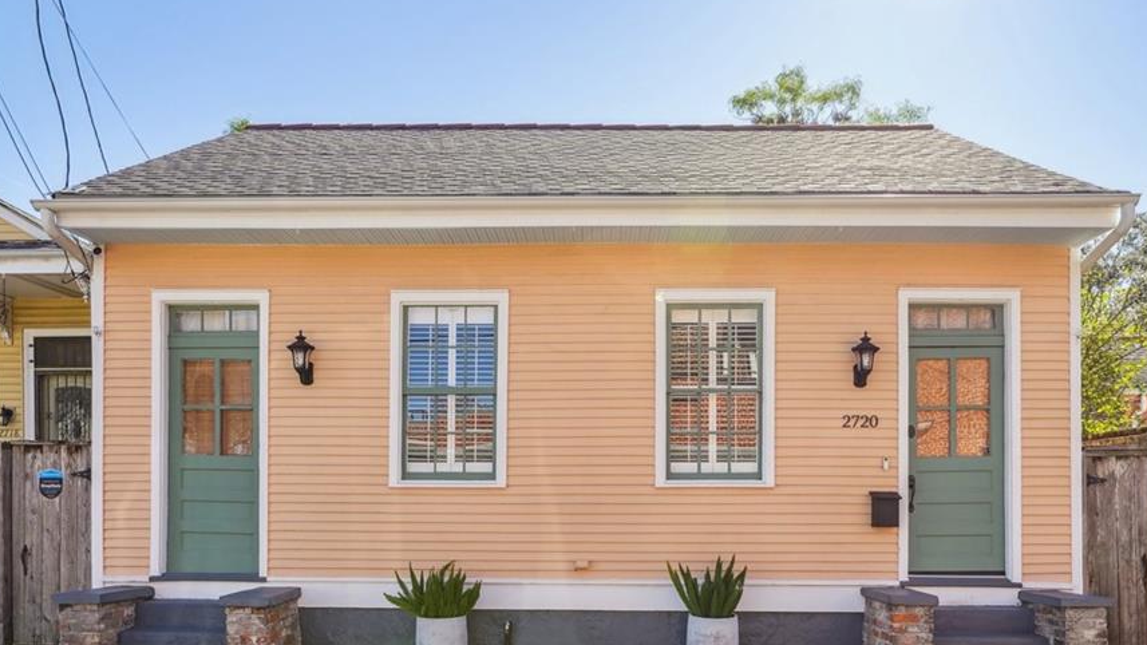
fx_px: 912
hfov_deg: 64.3
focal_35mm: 30
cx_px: 605
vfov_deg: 38.7
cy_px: 395
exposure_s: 1/500
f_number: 11
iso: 800
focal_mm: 24
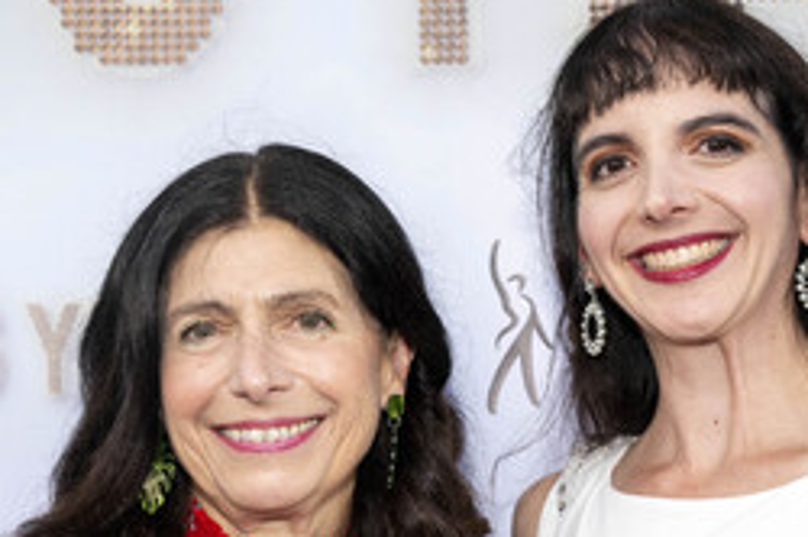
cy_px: 440
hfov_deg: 19.8
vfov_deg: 13.2
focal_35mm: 103
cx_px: 496
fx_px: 2309
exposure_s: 1/200
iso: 640
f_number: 6.3
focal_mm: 57
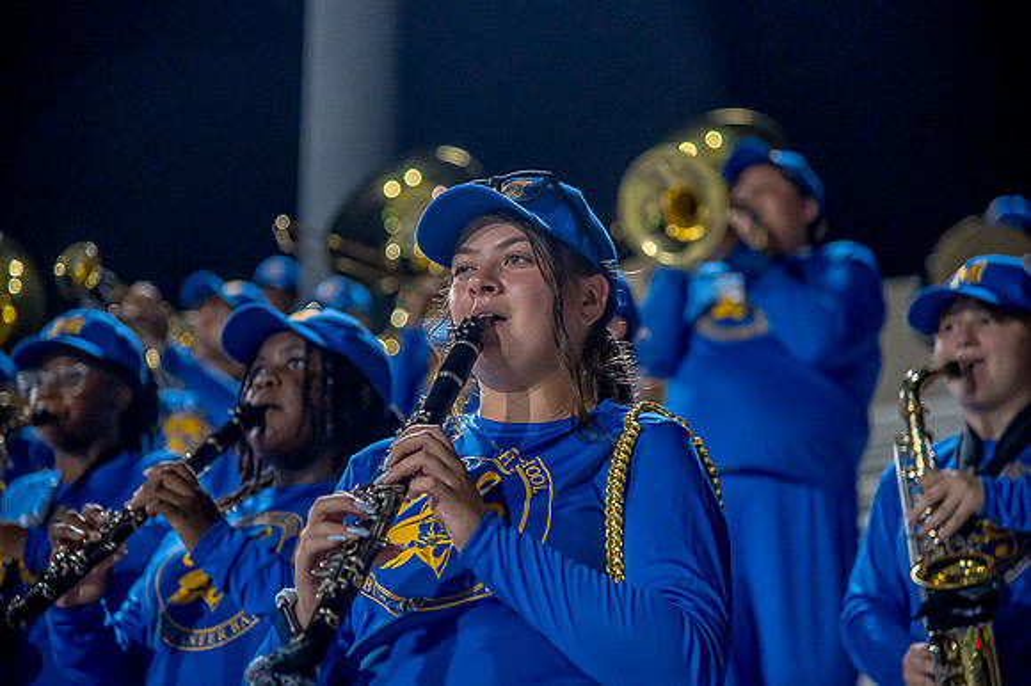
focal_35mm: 120
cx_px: 516
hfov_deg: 17.1
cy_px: 343
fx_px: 3435
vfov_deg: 11.4
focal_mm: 120
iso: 2000
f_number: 4
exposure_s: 1/200
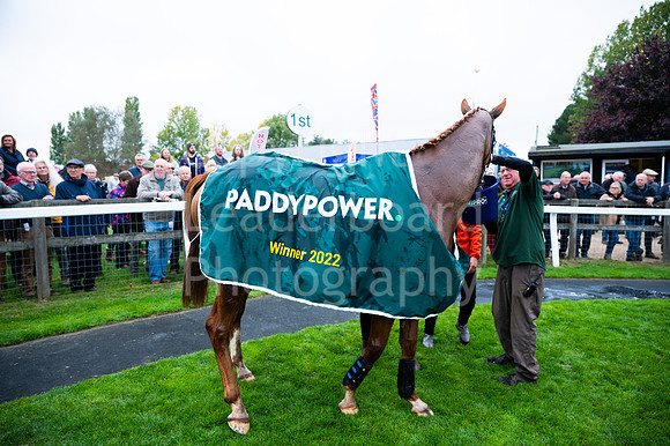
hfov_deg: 73.8
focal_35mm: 24
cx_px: 335
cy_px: 223
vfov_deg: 53.1
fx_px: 446
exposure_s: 1/1000
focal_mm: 24
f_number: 4
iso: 500
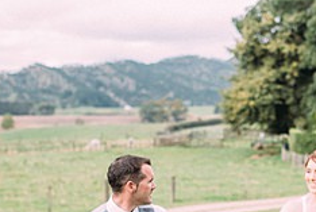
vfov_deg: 12.1
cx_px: 289
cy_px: 219
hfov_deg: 17.9
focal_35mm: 112
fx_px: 985
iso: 100
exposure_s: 1/640
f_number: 2.2
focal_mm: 35
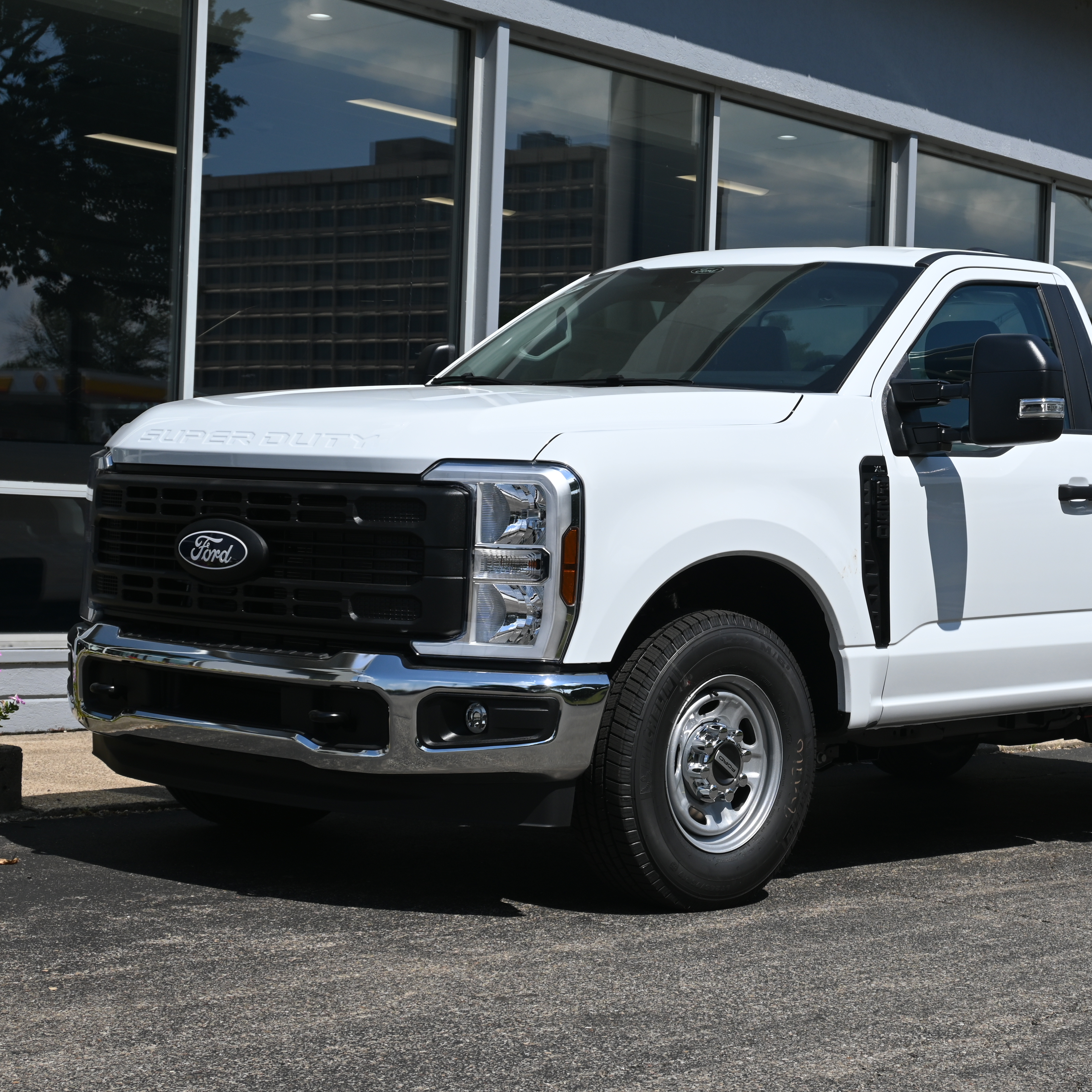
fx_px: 2105
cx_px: 728
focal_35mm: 59
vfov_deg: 29.1
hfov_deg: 28.9
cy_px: 540
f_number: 8
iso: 100
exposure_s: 1/500
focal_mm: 30.5
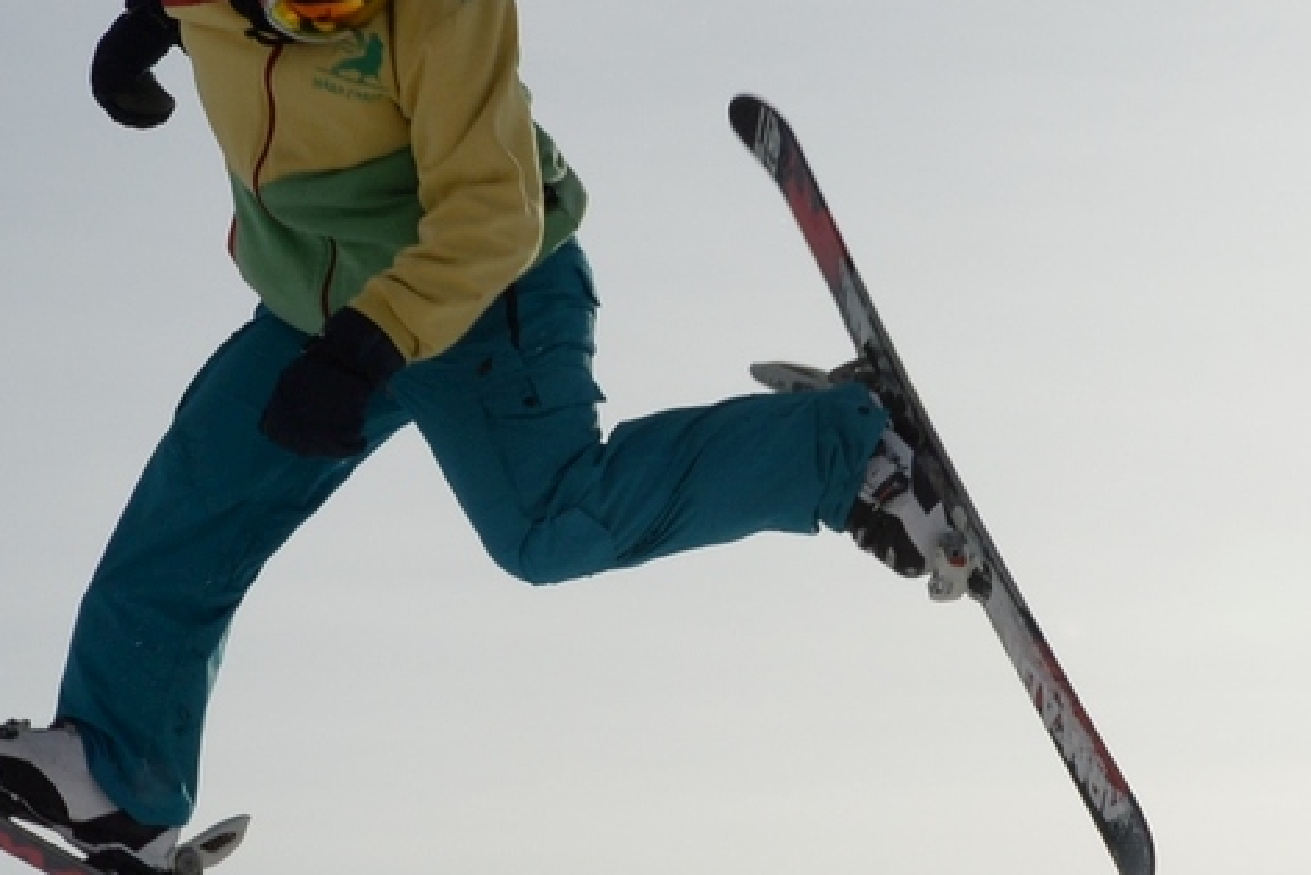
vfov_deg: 10.5
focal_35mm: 130
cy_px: 719
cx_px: 536
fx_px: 4735
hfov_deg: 15.8
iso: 320
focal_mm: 32
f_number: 14
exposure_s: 1/800
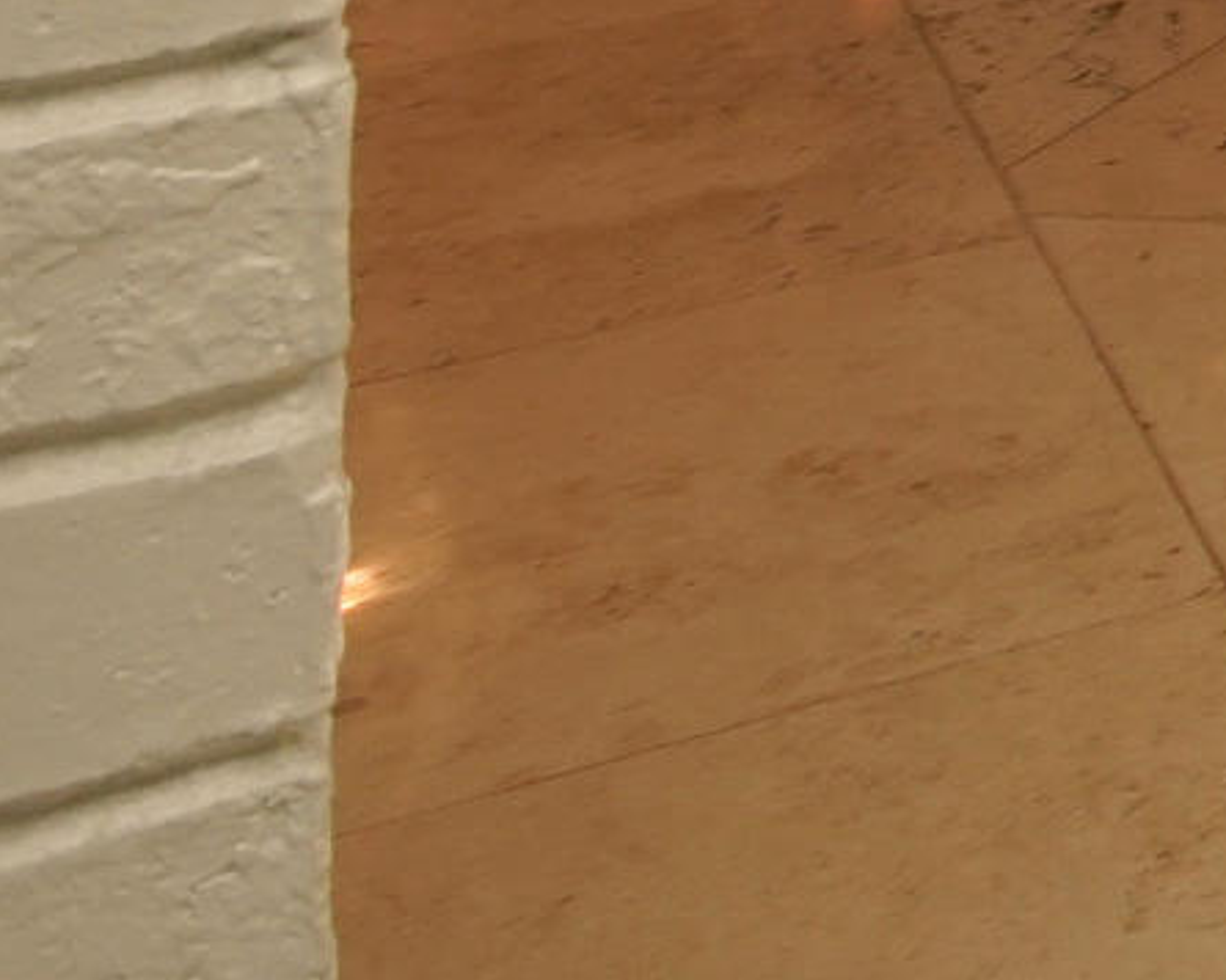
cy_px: -1703
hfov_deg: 10.2
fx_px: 4136
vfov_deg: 10.6
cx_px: 3989
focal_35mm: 114
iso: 640
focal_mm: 12
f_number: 4.5
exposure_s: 1/60
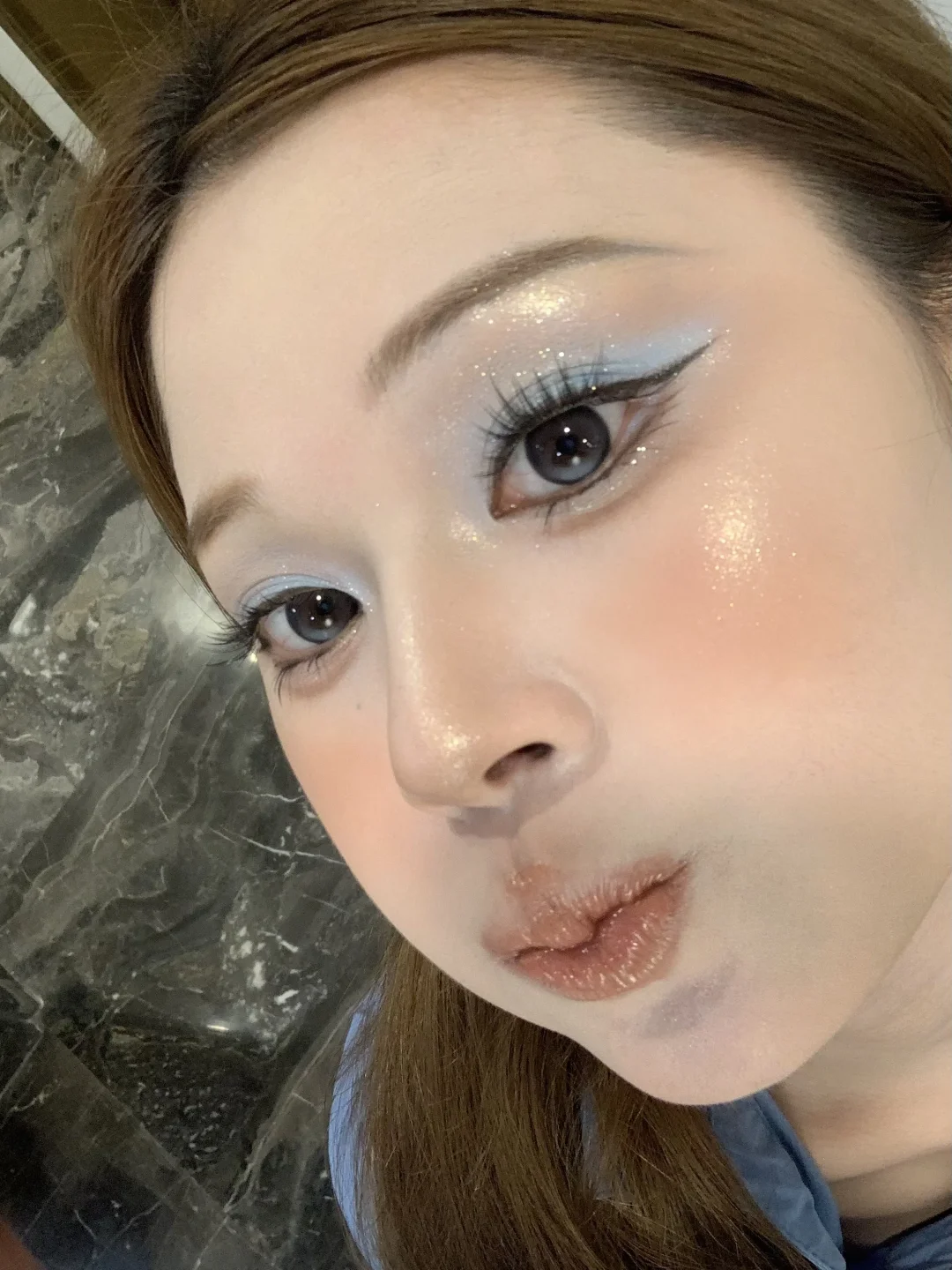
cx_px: 476
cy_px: 635
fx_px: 1173
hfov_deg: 44.2
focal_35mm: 32
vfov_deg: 56.8
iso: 80
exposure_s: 1/46
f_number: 2.2
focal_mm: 2.87
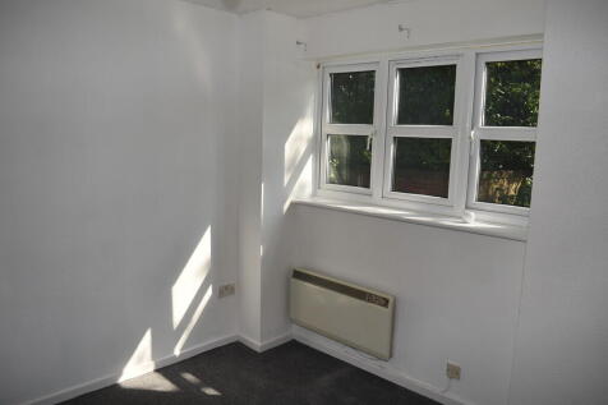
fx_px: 456
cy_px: 202
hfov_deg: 67.4
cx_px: 304
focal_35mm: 27
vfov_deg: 47.9
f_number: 5.6
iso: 100
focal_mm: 18
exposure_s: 1/200
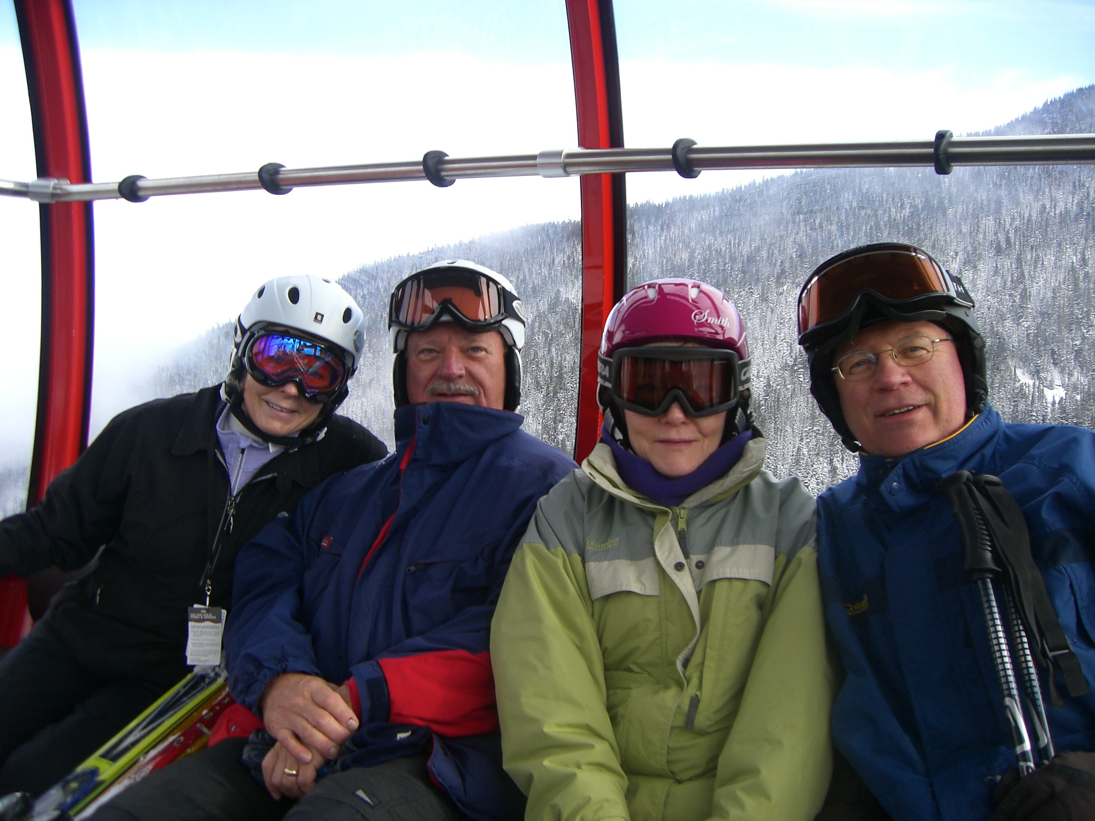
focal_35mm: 38
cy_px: 410
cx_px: 548
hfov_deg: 49.0
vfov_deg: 37.7
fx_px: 1202
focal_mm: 6.2
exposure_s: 1/160
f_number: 2.7
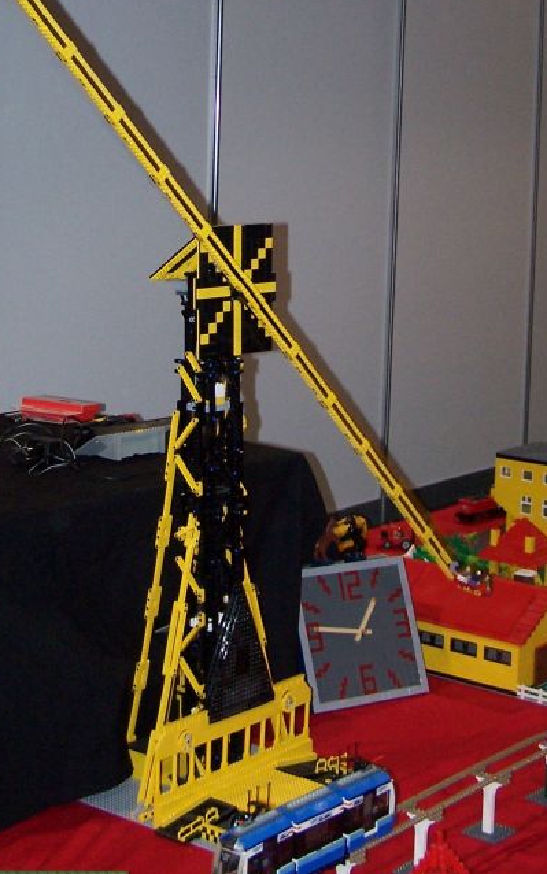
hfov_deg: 19.1
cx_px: 288
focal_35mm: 68
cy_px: 225
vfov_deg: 29.7
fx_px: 1621
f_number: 2.8
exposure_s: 1/60
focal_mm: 6.7
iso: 140
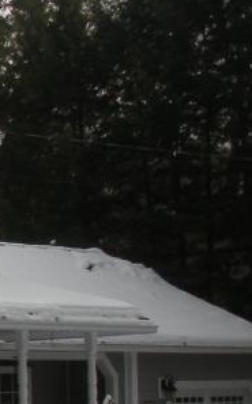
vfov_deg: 16.3
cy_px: 290
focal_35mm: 128
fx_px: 1410
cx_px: -400
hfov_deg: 9.0
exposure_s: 1/992
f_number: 3.5
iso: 64
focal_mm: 6.3
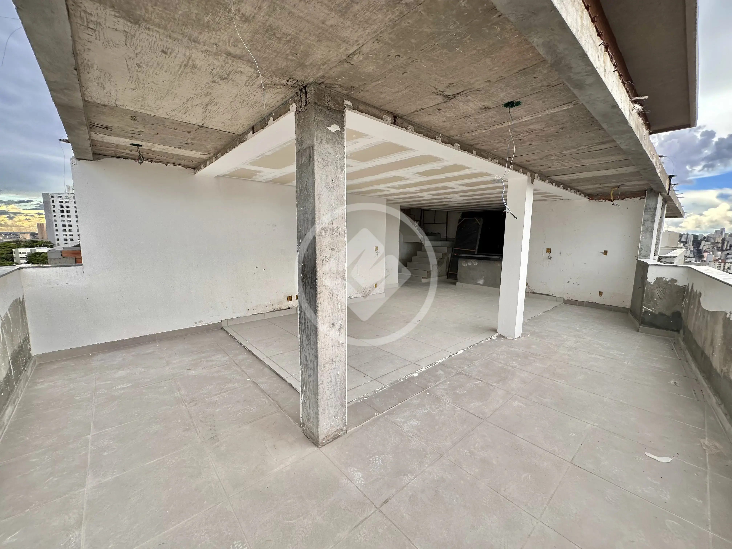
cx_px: 366
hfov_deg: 102.1
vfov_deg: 85.7
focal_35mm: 14
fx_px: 296
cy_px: 274
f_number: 2.2
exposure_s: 1/298
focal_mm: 2.22
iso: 40
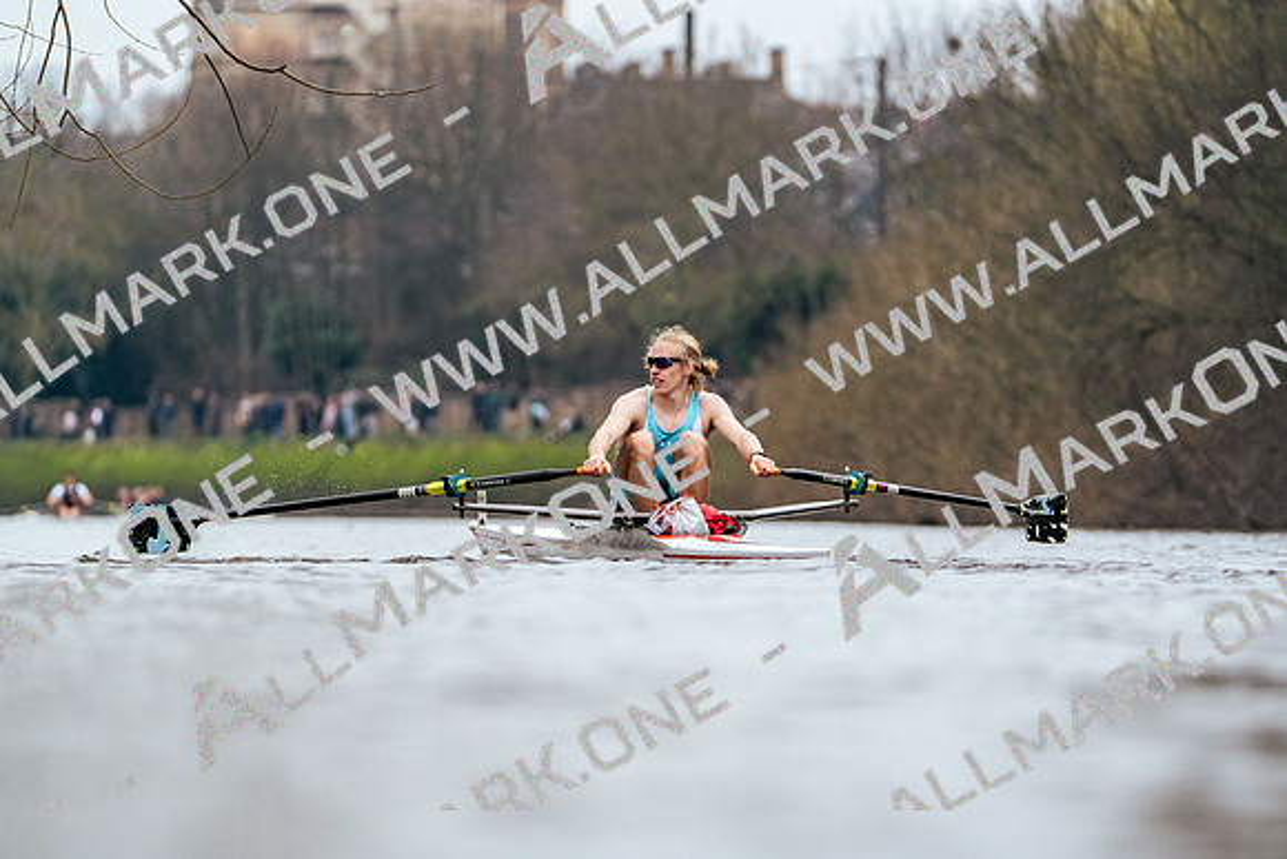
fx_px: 13445
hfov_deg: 5.5
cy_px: 430
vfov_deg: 3.7
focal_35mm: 376
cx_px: 644
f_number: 6.3
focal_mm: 376
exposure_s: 1/2000
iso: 3200
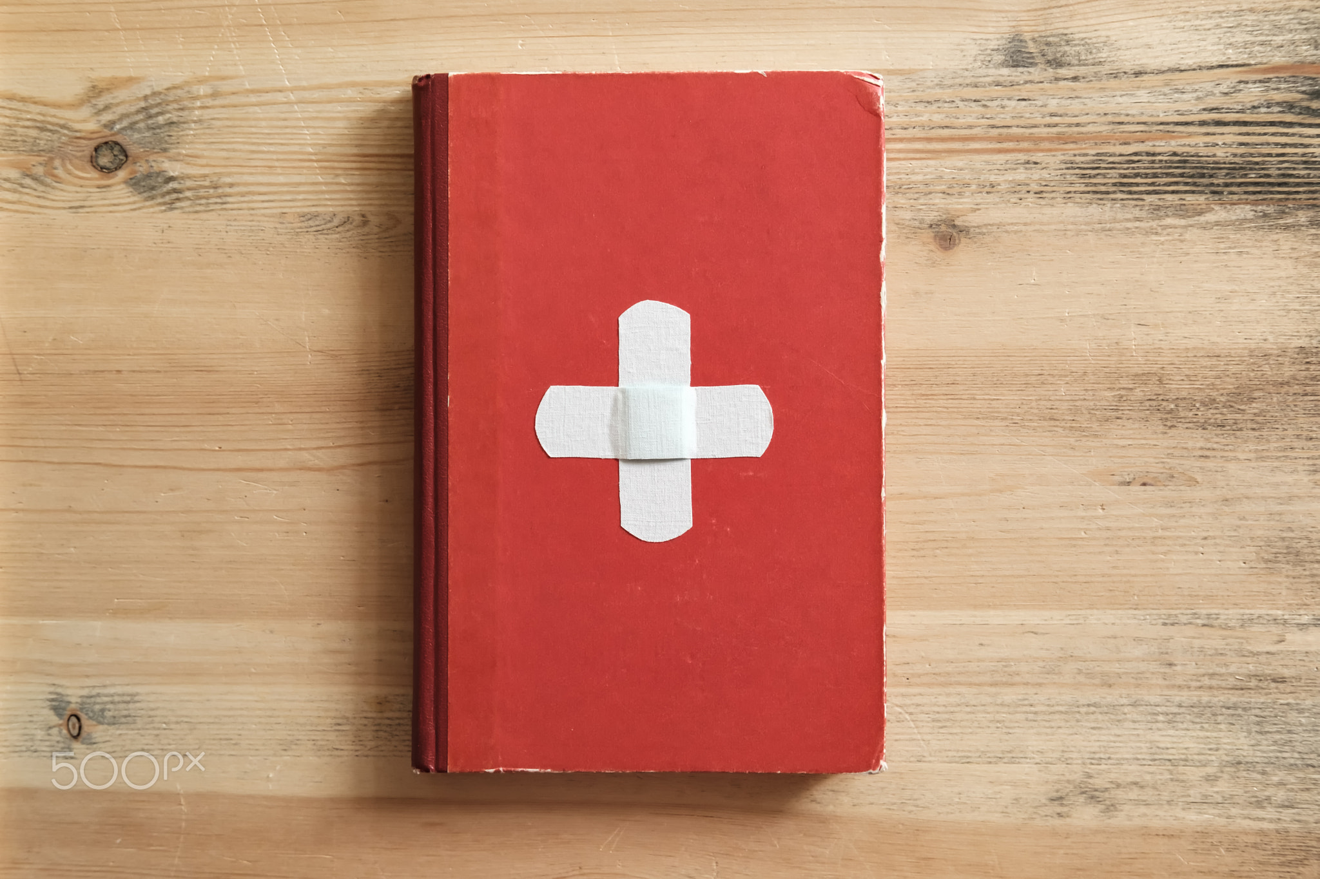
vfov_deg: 25.5
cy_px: 440
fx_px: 1943
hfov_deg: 37.5
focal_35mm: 53
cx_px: 660
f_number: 5.6
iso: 800
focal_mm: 35
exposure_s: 1/50
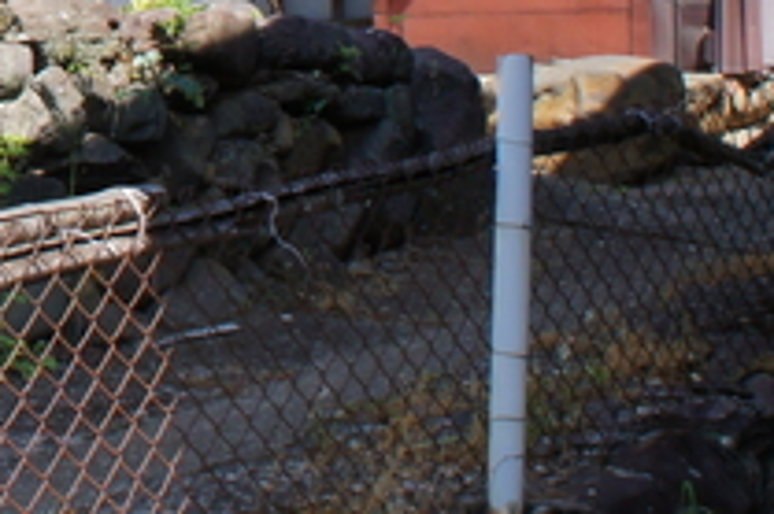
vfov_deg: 10.3
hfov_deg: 14.6
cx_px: -467
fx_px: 2771
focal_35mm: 129
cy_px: -263
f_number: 13
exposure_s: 1/125
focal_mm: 18
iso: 200
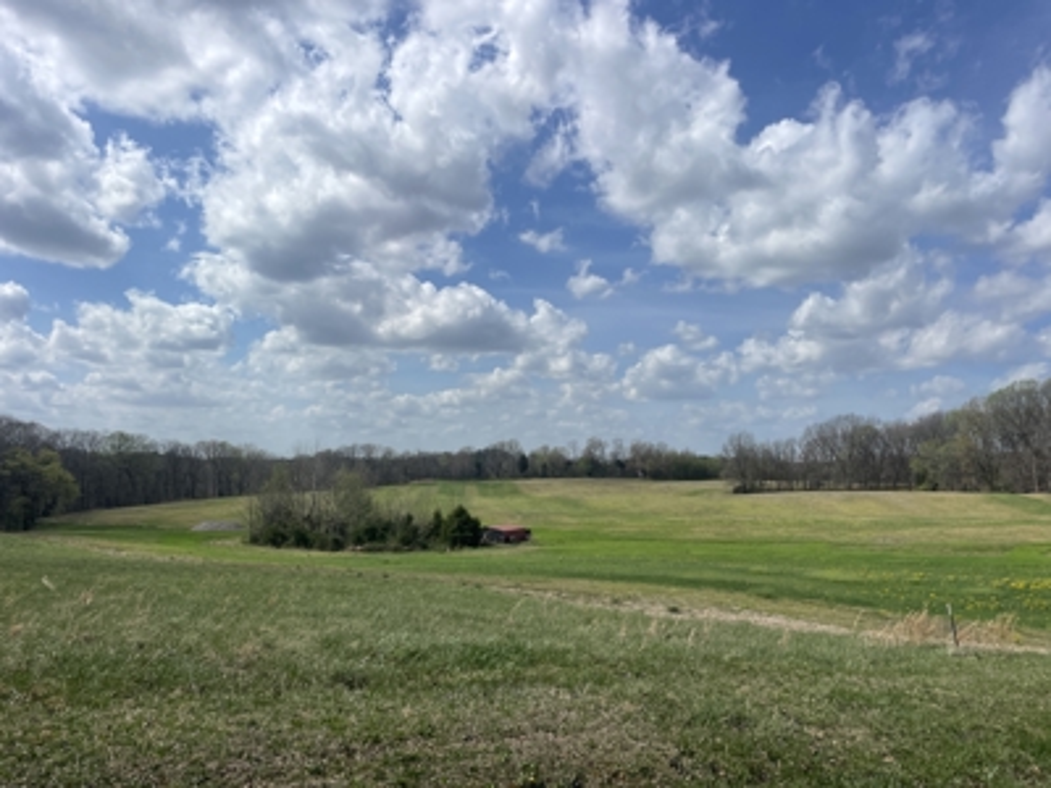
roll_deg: -1.3
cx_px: 526
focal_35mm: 26
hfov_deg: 67.3
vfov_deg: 53.1
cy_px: 394
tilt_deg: +6.3
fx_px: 789
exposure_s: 1/8403
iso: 32
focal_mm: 4.2
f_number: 1.6
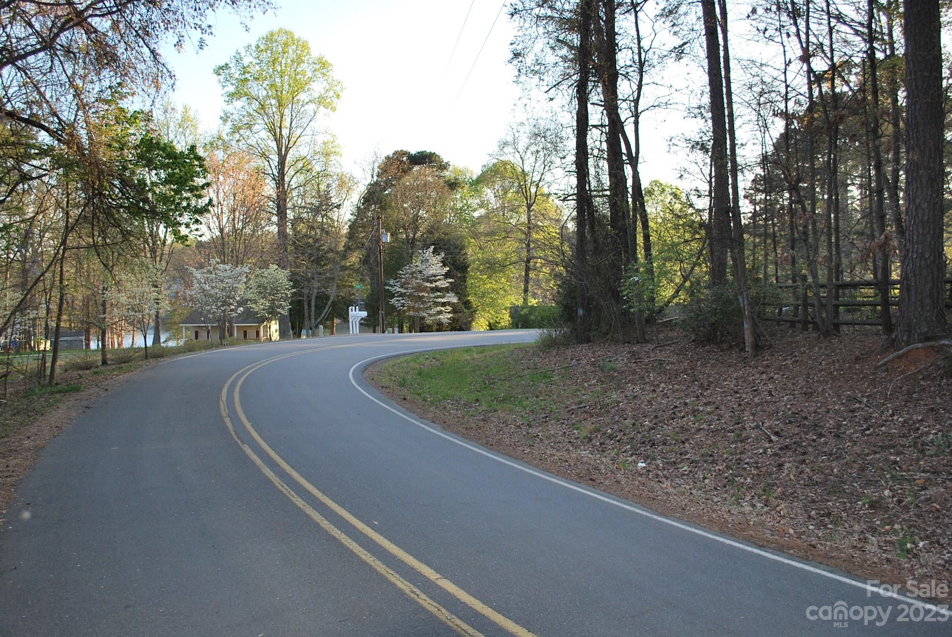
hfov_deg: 61.9
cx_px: 476
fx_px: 794
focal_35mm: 30
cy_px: 318
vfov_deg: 43.7
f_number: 3.8
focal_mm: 20
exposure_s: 1/200
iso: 100
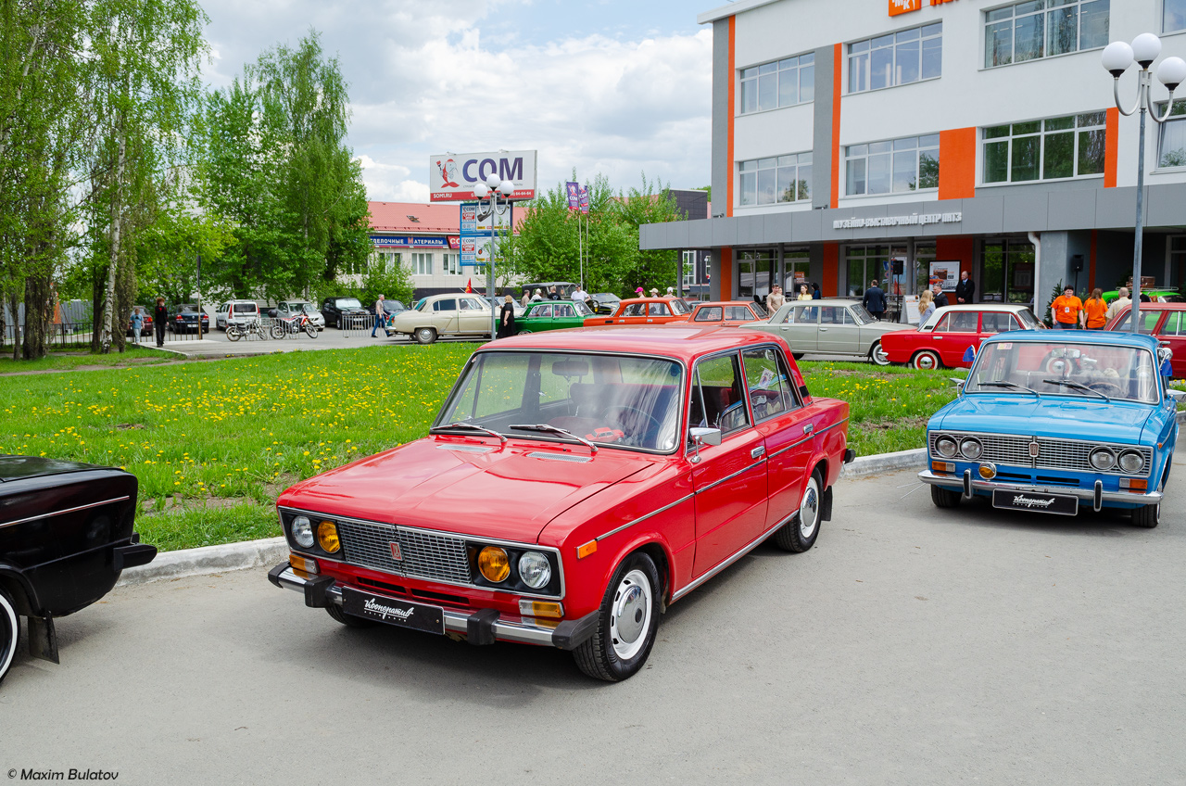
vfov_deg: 43.4
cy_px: 393
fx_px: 986
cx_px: 593
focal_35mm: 30
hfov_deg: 62.0
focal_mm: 20
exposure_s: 1/500
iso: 200
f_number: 8
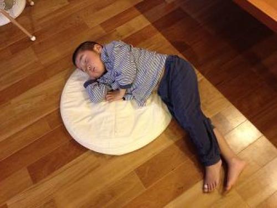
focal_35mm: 35
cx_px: 138
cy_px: 104
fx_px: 280
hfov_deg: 52.6
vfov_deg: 40.7
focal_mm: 4.28
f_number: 2.4
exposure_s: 1/17
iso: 400
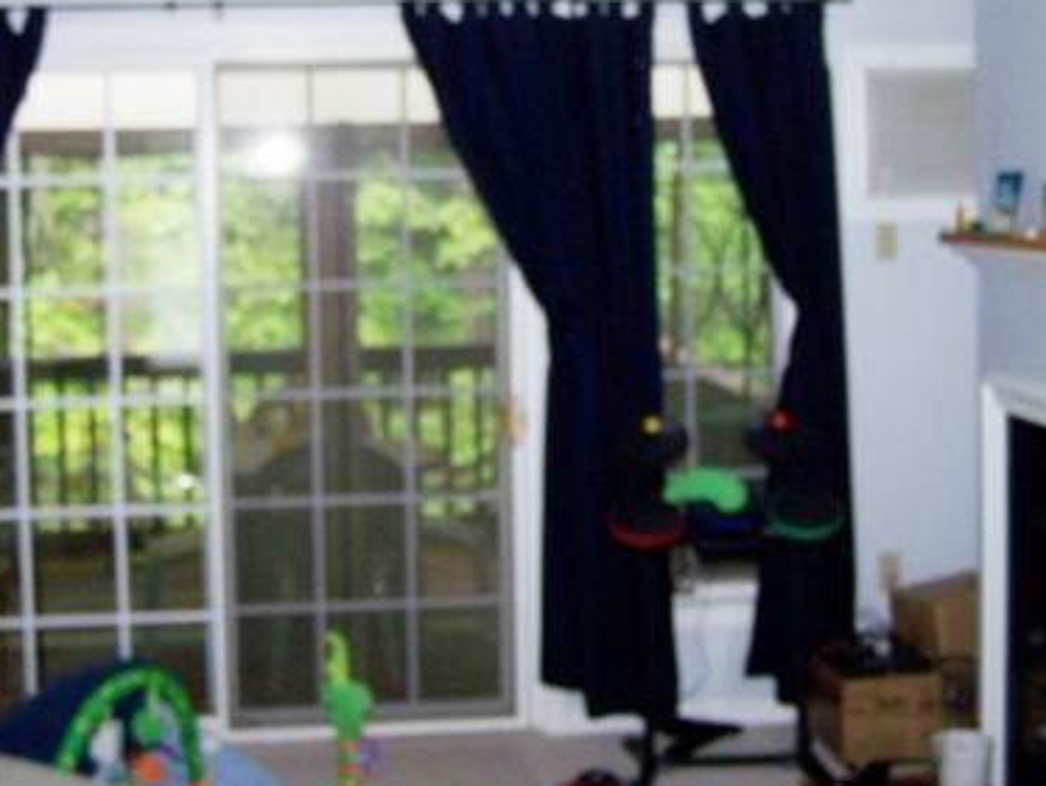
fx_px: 1784
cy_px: 227
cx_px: 545
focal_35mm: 59
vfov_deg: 24.6
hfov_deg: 32.7
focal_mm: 6.3
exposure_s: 1/60
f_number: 2.8
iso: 80
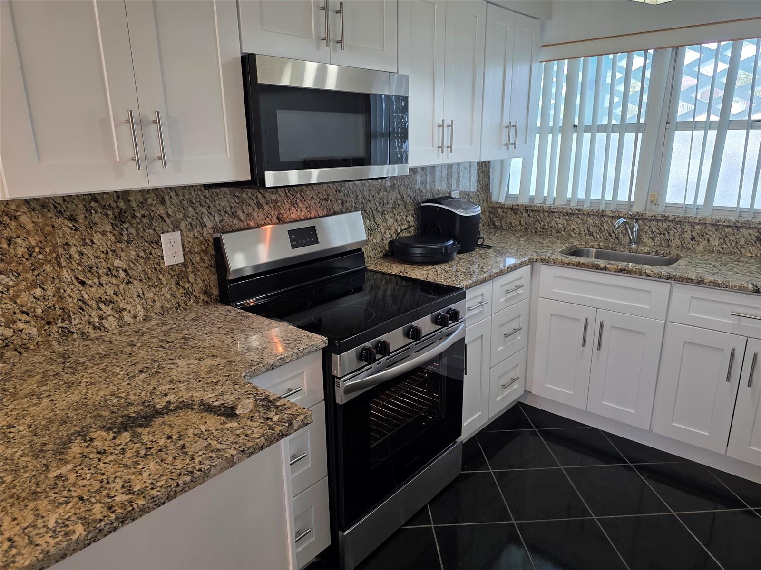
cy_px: 285
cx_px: 380
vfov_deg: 58.9
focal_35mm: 23
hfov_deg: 73.9
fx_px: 506
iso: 125
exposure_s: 1/120
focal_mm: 6.3
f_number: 1.7
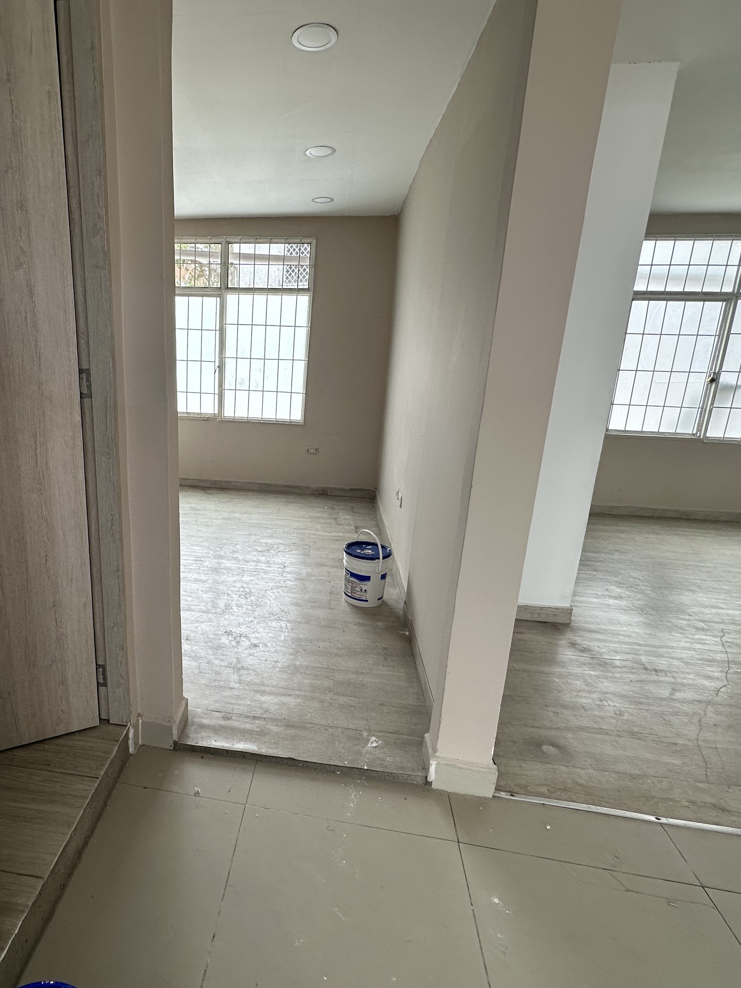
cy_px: 499
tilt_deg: -14.5
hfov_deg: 66.8
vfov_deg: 84.7
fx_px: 542
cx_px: 246
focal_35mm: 19
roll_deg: -2.1
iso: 80
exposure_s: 1/99
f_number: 2.2
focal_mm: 2.22
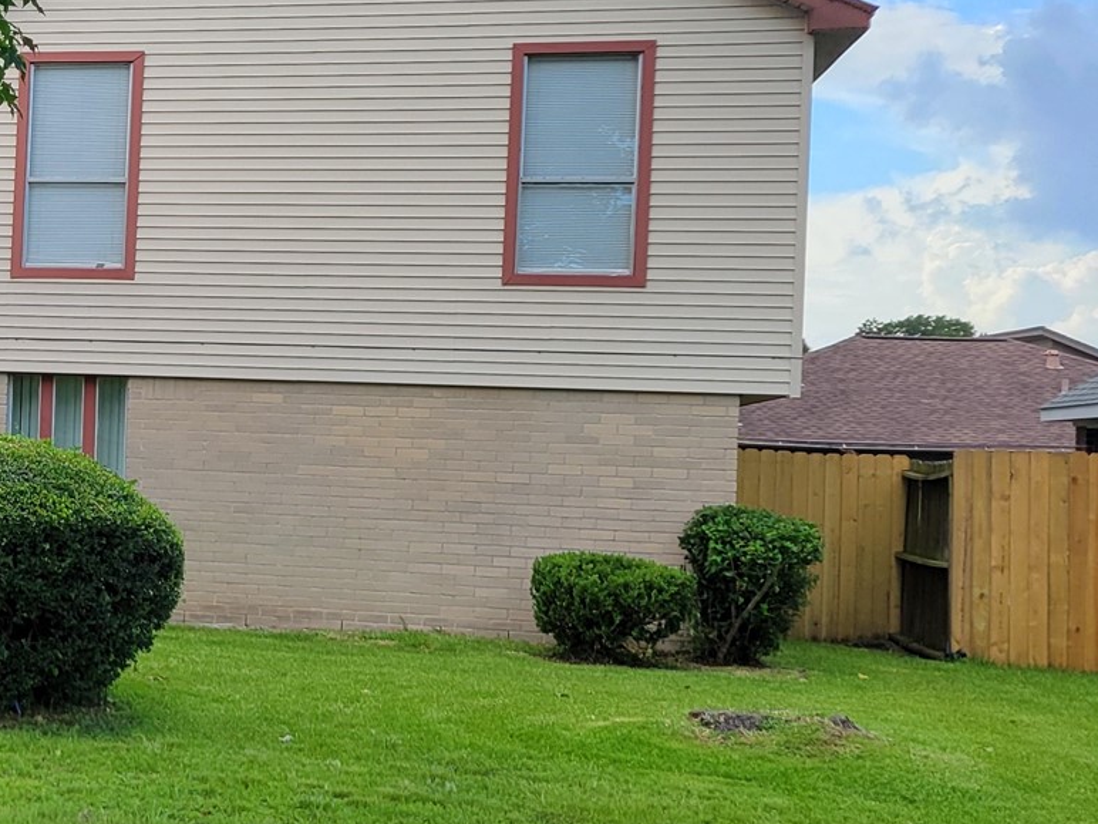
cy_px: 430
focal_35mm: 69
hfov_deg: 25.1
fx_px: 2189
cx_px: -256
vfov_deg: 21.3
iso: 40
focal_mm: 5.4
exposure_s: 1/468
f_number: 1.8
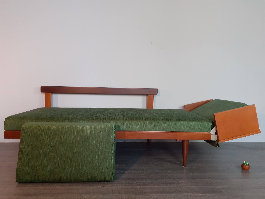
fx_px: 207
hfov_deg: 65.3
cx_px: 132
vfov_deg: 51.4
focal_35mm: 27
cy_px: 100
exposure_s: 1/50
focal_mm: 3.6
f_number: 1.9
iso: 125
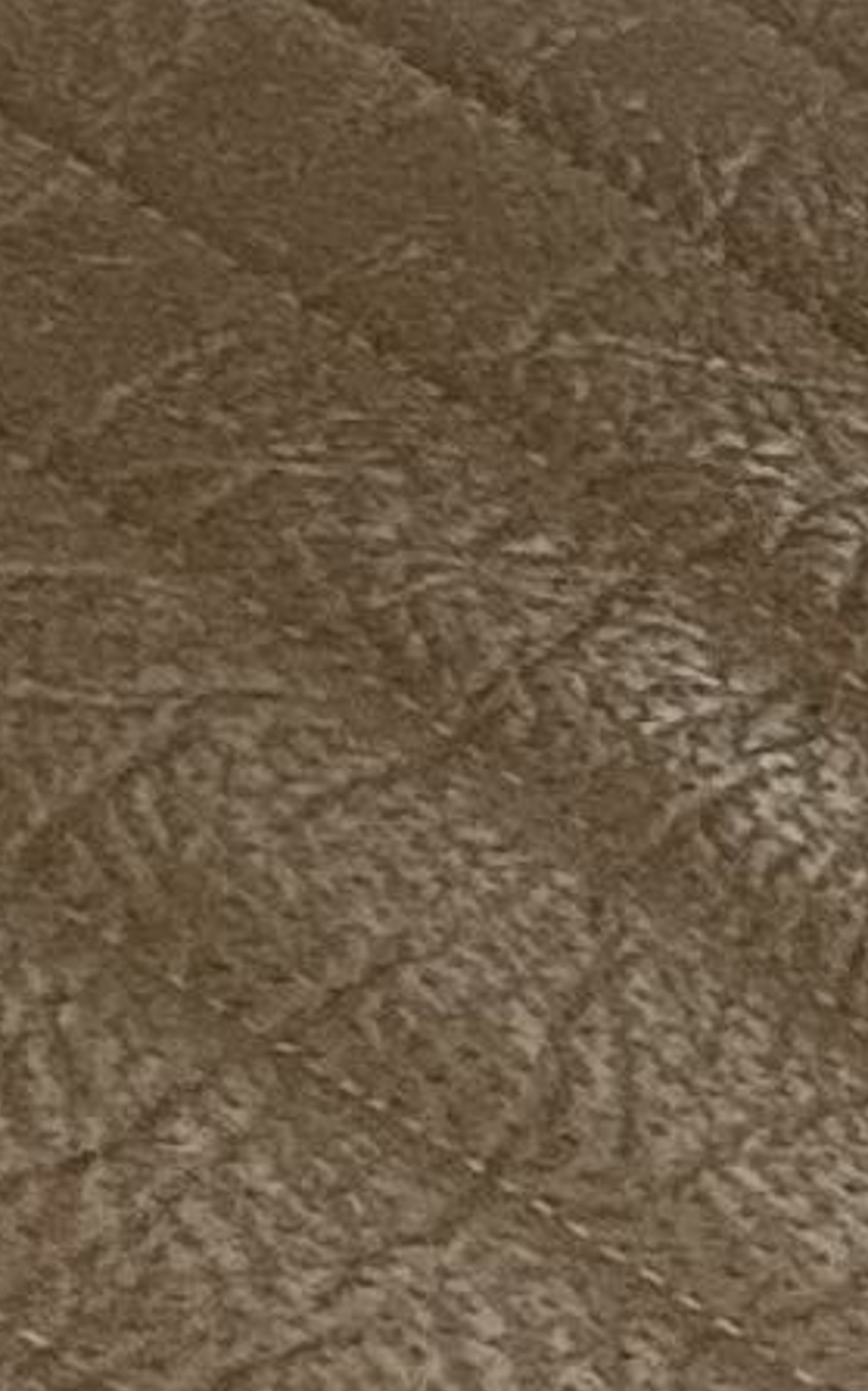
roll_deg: -3.0
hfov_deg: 4.3
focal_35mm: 134
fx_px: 5077
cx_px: 6200
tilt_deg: -32.9
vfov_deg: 14.9
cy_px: 1789
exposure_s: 1/99
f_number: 2.2
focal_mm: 2.22
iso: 80
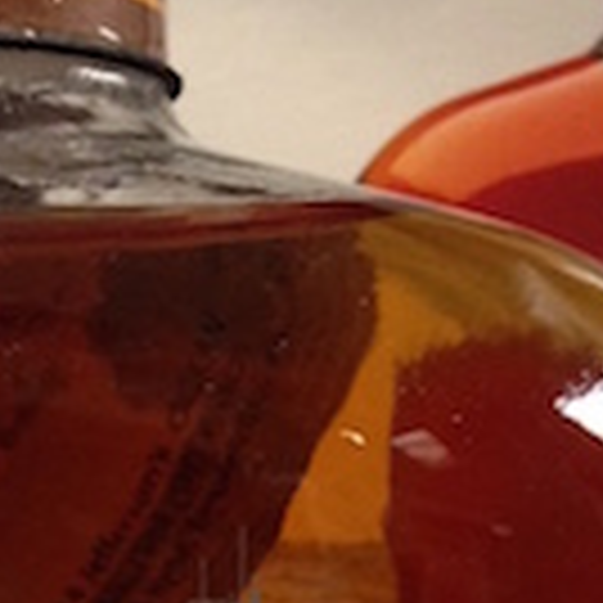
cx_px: -58
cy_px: 922
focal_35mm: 125
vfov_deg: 13.1
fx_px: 2464
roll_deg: +0.7
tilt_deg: -5.1
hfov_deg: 13.7
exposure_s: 1/20
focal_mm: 4.12
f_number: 2.4
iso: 200
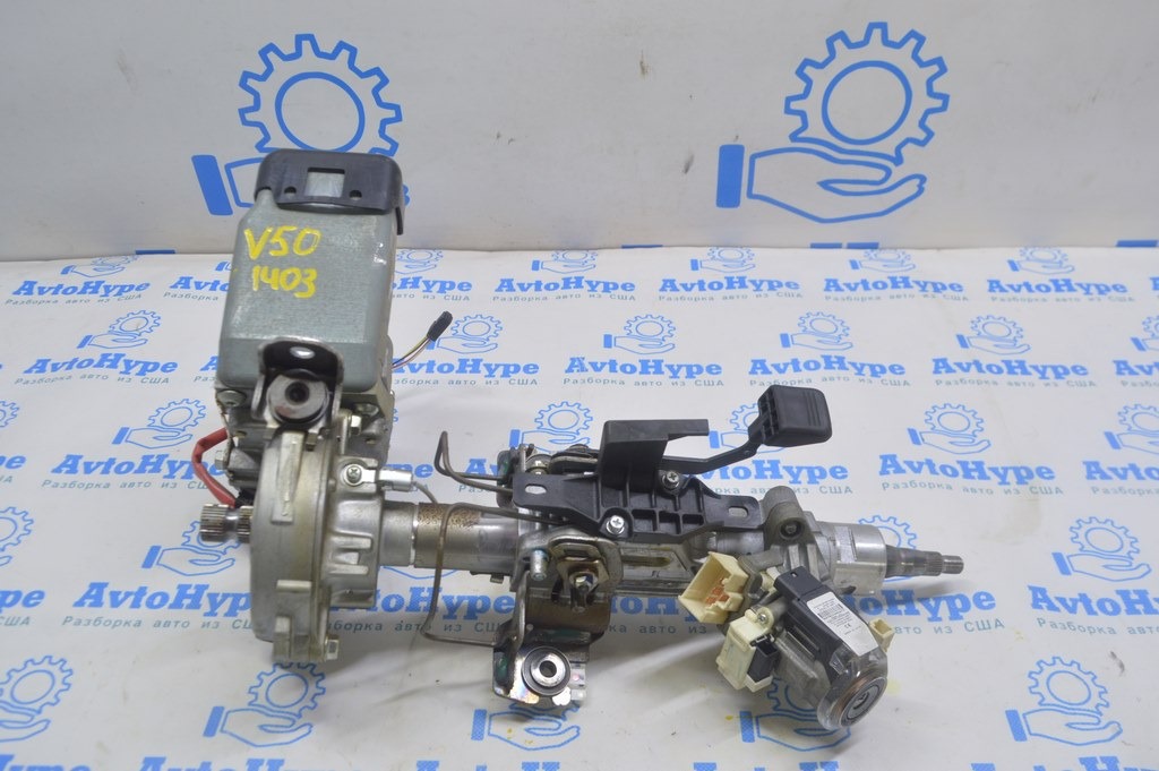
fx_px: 1062
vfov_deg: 39.9
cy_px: 386
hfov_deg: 57.3
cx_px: 580
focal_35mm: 33
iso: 400
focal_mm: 22
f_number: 5.6
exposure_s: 1/20
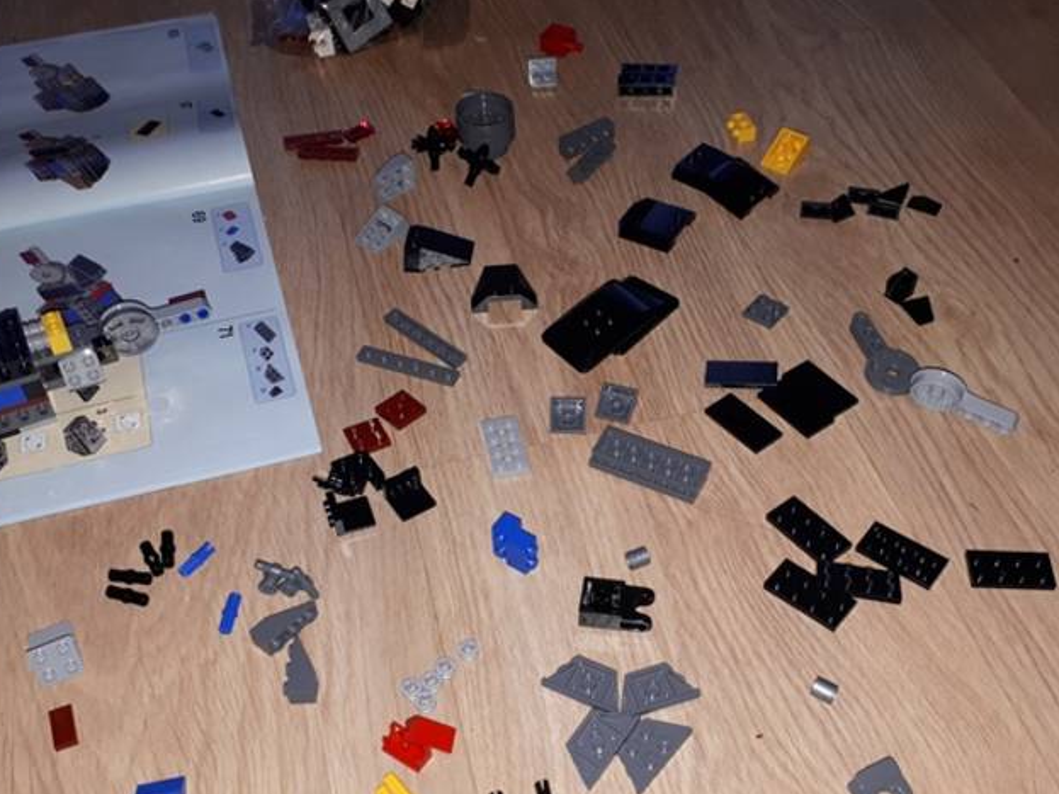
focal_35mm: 39
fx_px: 1193
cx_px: 576
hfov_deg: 47.8
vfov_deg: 36.7
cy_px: 457
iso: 64
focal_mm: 3.6
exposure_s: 1/33
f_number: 1.9
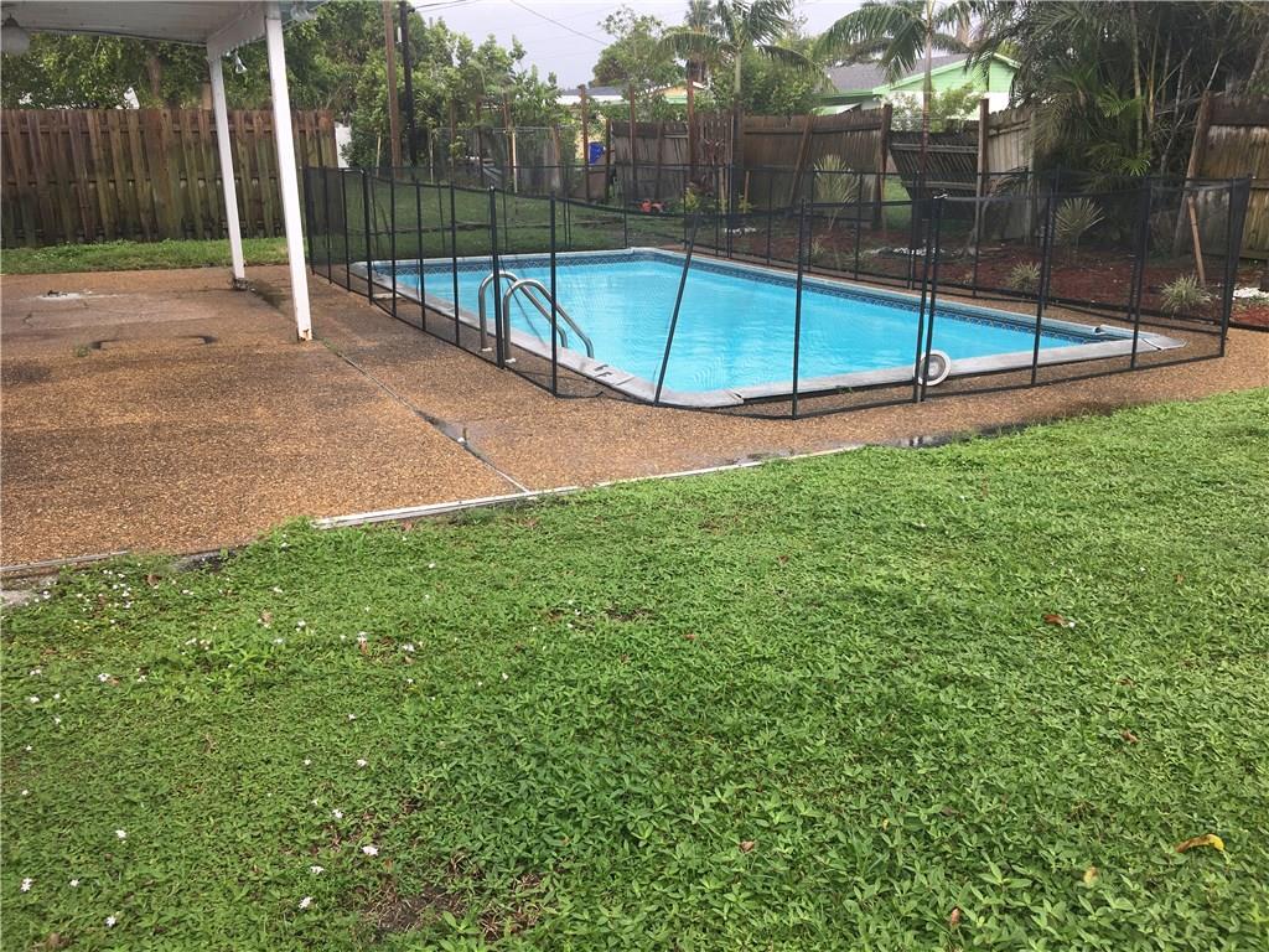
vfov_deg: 48.2
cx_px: 634
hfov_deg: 61.7
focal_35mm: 29
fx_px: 1063
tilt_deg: -16.4
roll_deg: +0.9
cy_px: 476
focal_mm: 4.15
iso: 25
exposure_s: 1/411
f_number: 2.2
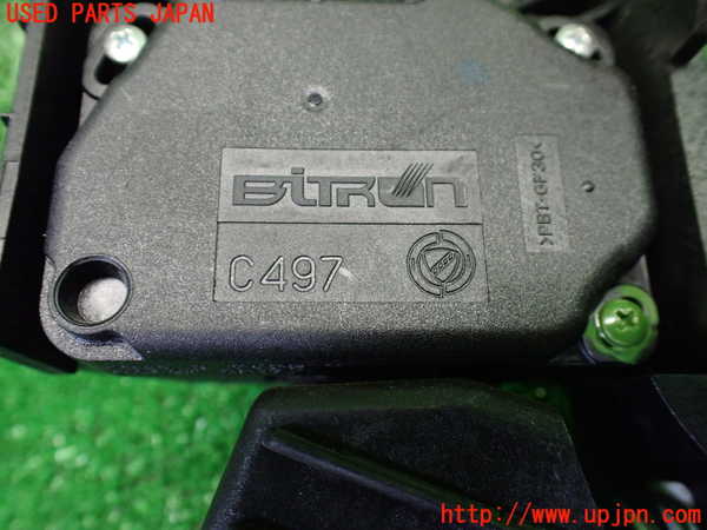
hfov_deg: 60.0
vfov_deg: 46.8
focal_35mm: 30
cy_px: 265
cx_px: 354
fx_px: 613
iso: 800
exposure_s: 1/80
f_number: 2.3
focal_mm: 5.4
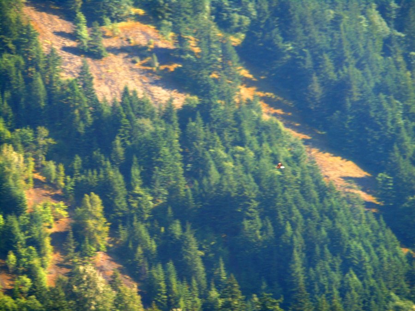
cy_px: 156
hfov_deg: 7.9
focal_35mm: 250
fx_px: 2997
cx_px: 208
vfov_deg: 5.9
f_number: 5.8
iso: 80
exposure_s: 1/80
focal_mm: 45
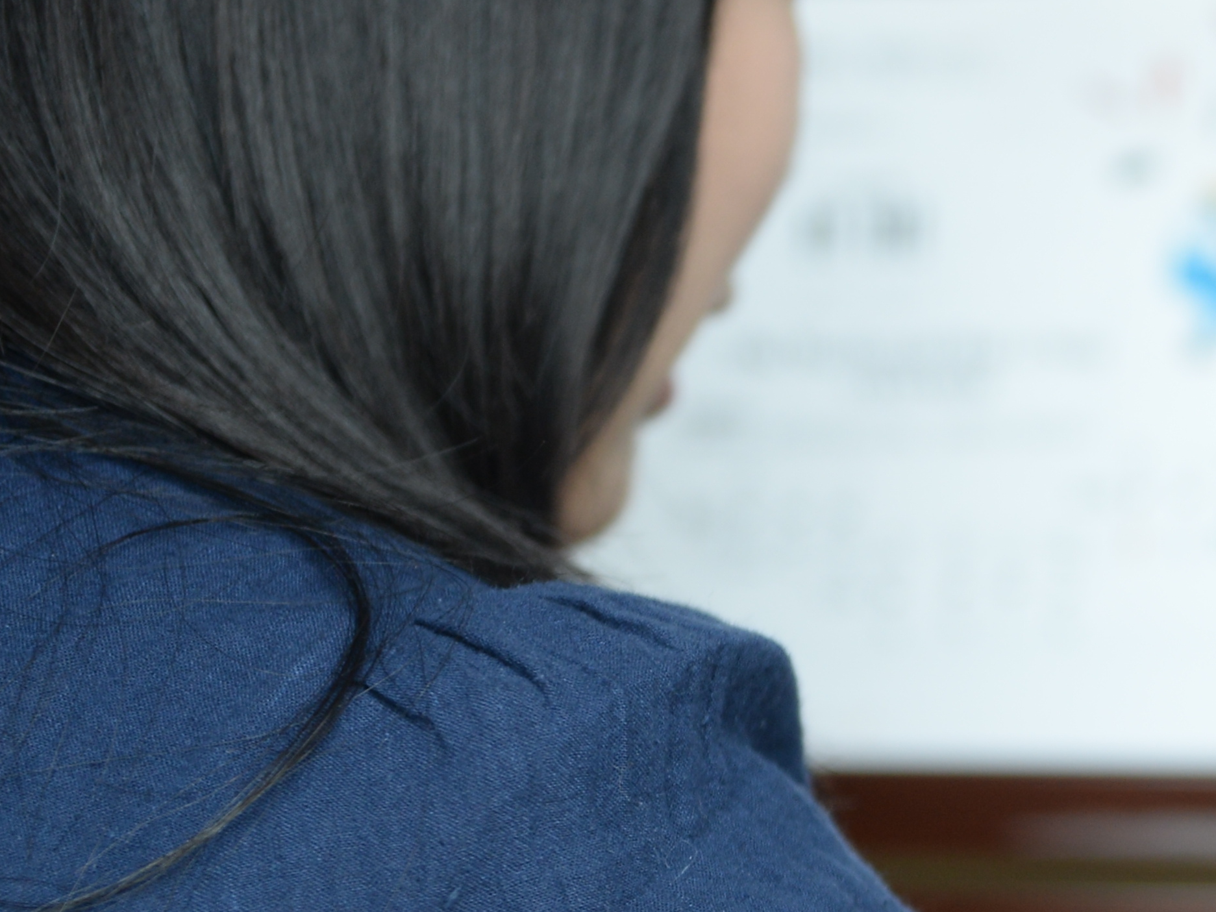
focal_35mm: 139
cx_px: 1409
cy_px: 1043
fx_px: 4883
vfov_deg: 10.5
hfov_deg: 13.8
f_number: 2.8
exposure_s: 1/125
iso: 400
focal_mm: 45
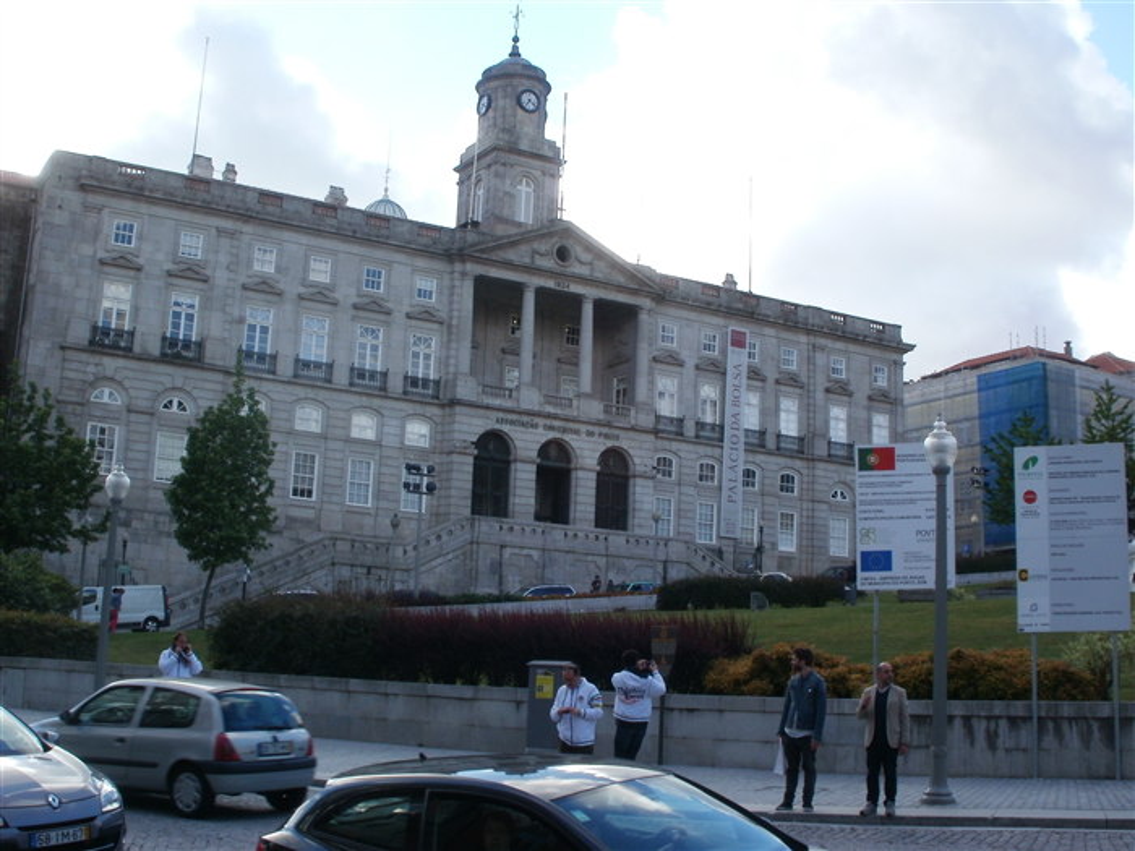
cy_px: 426
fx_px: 1443
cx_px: 568
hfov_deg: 42.9
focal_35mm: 44
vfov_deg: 32.9
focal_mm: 7.7
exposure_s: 1/100
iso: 100
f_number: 6.3
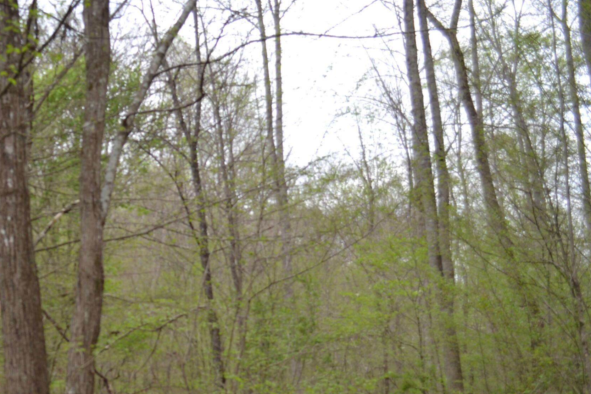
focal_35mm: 54
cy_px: 333
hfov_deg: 35.1
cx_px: 79
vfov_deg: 24.5
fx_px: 886
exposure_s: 1/200
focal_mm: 20
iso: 100
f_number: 4.5
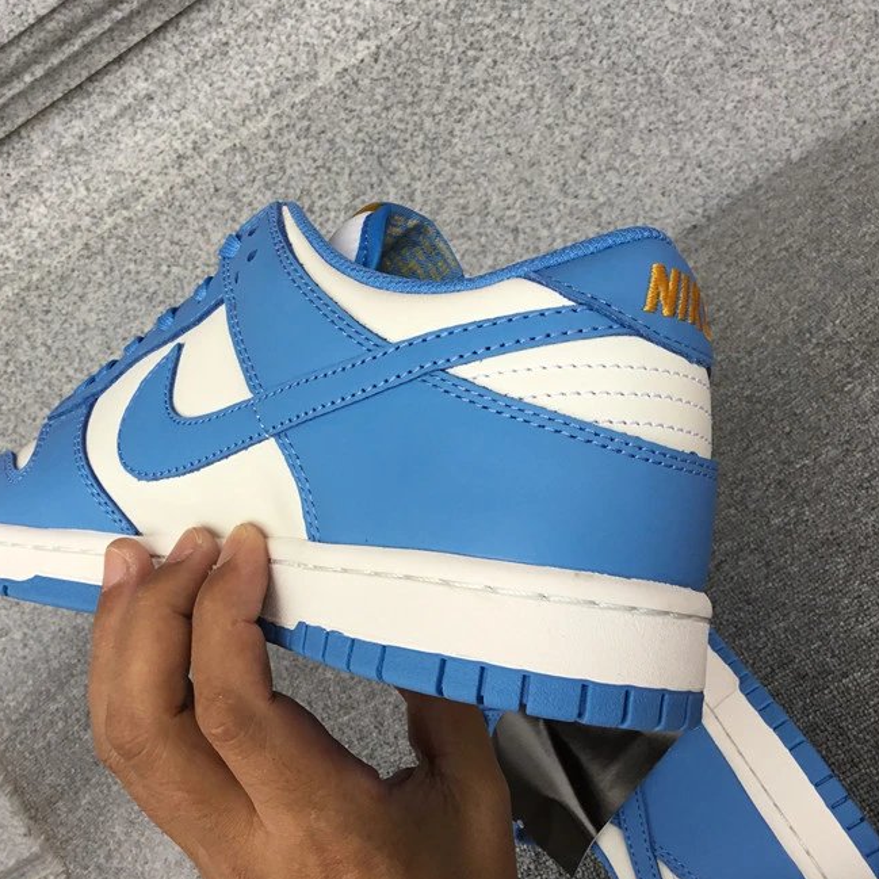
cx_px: 335
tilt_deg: -38.1
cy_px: 435
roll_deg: +40.0
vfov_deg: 43.9
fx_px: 1092
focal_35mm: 38
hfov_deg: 43.5
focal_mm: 3.3
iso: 32
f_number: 2.4
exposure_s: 1/100
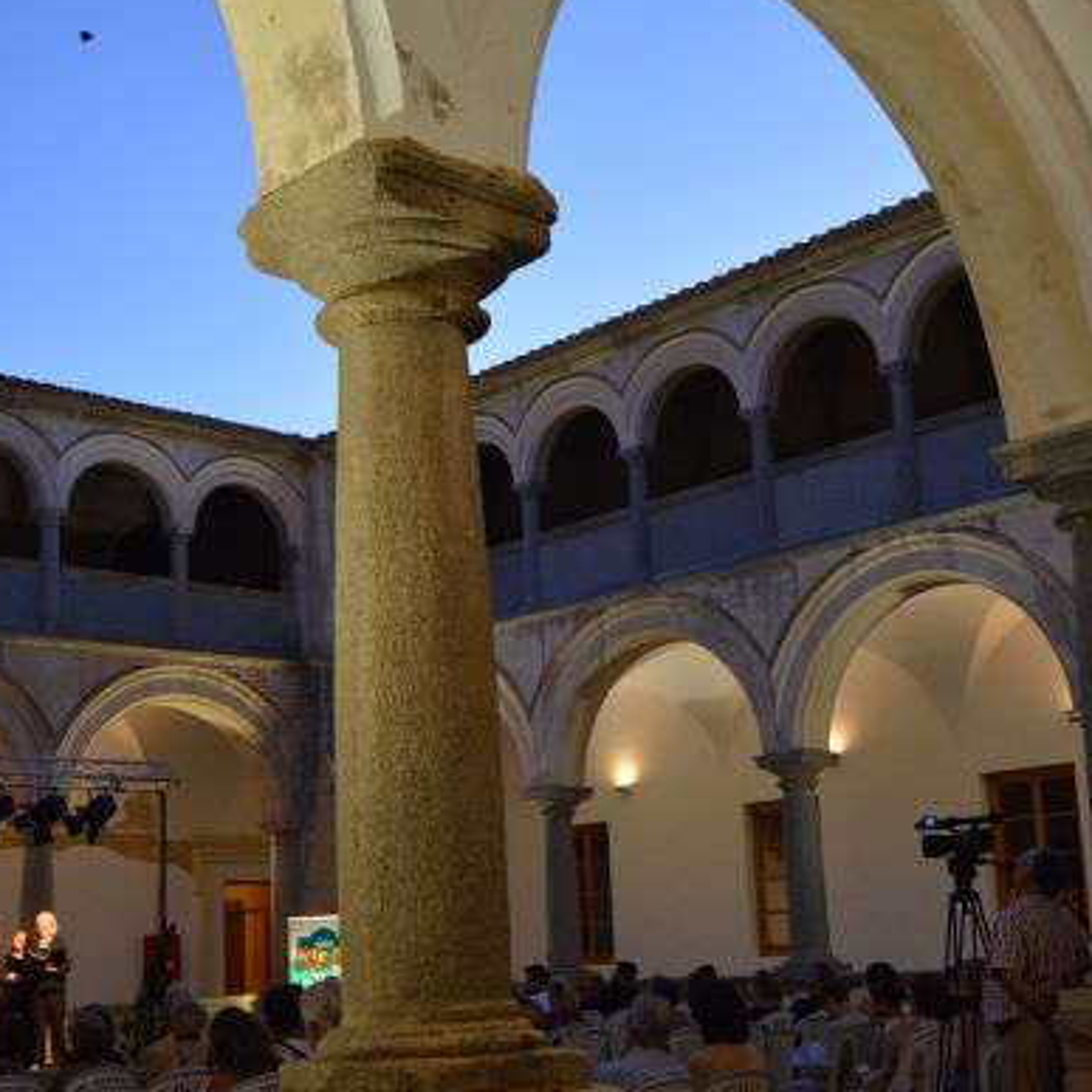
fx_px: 1749
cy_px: 639
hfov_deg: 34.7
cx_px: 563
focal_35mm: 49
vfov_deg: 34.6
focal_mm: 20
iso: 1000
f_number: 5.6
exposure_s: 1/30
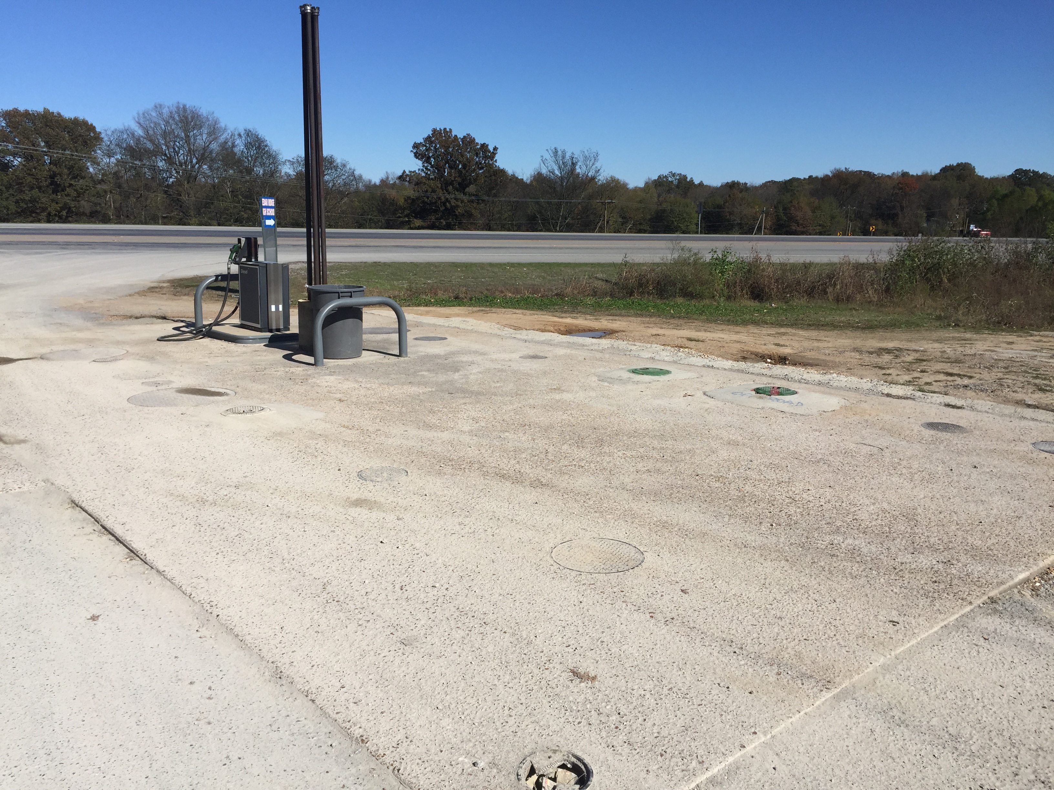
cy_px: 395
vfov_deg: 48.2
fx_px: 883
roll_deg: -2.0
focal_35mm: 29
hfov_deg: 61.7
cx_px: 527
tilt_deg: -12.8
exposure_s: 1/3300
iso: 32
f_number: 2.2
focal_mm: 4.15
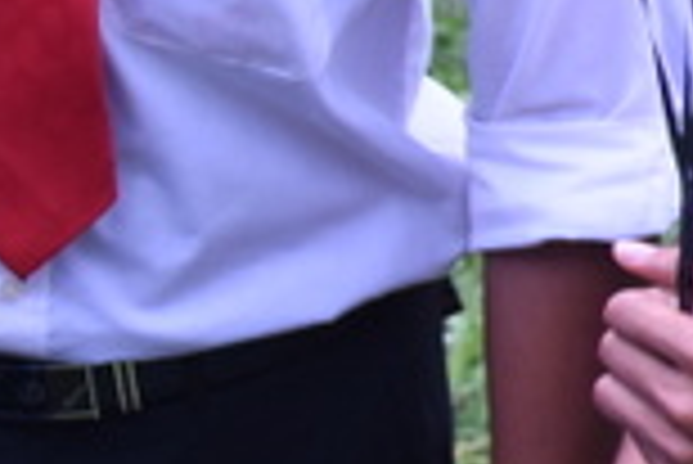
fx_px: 16763
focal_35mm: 870
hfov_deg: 2.4
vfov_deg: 1.6
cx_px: -702
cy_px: 261
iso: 400
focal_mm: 140
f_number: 10
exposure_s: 1/160
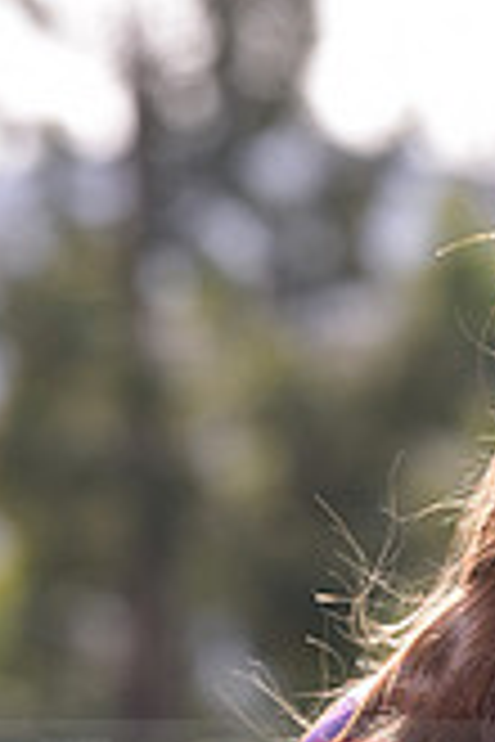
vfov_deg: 3.3
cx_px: 785
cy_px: 782
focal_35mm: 616
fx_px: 12704
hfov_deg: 2.2
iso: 100
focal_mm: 175
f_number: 5
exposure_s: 1/250
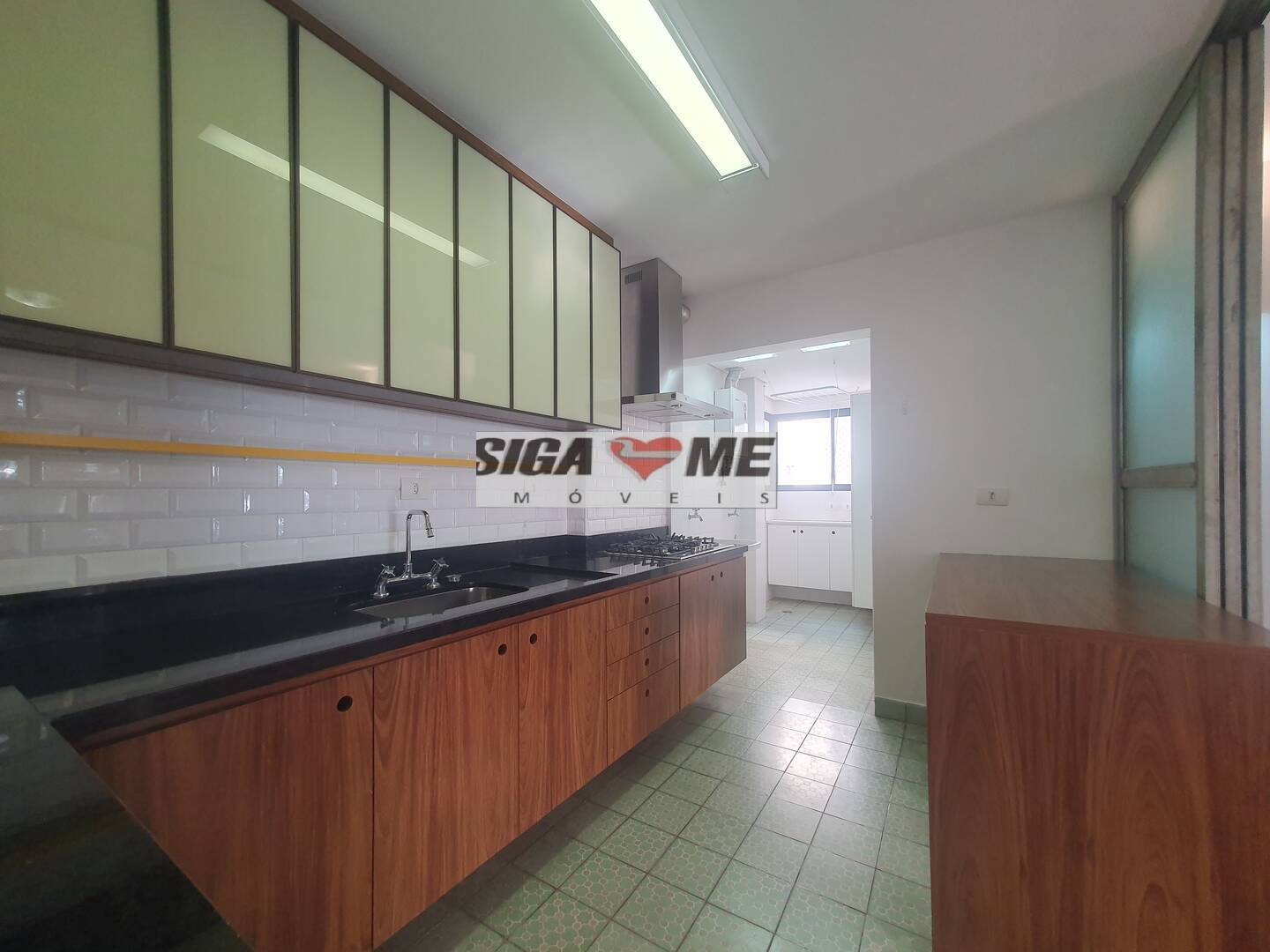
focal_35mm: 13
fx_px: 477
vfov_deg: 89.9
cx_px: 635
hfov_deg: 106.2
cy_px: 476
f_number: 2.2
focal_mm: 1.8
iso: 125
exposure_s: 1/60
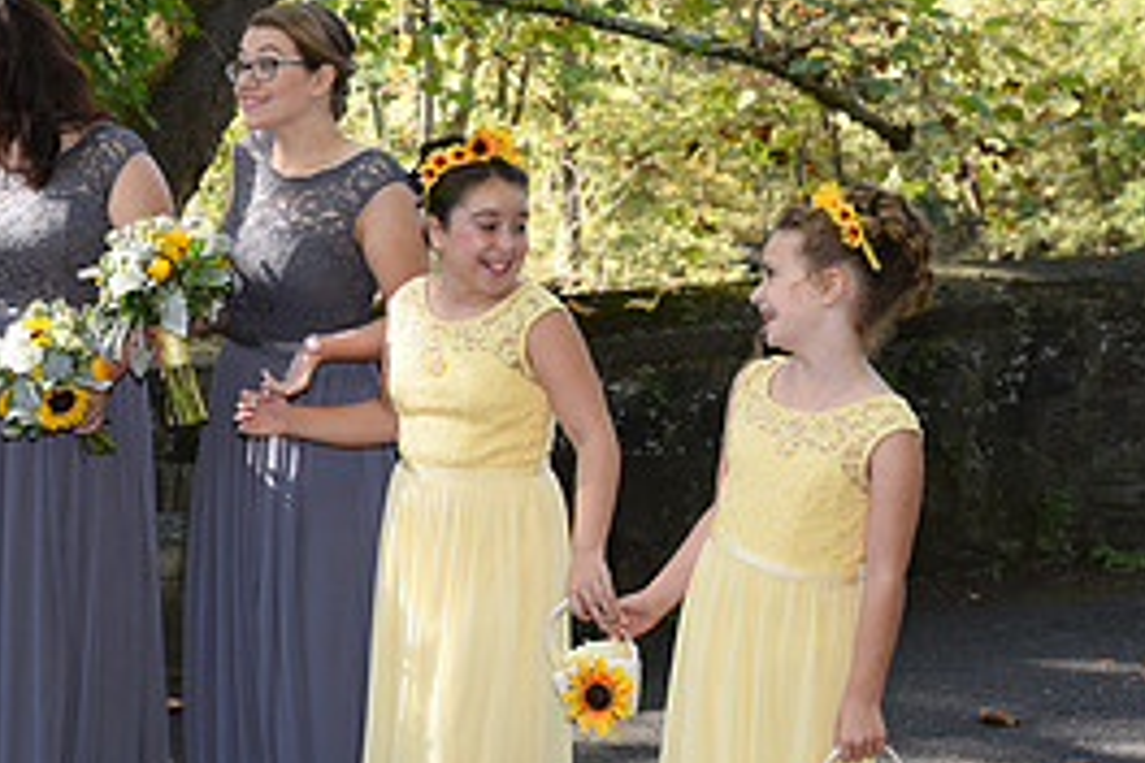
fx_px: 3212
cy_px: 379
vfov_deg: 13.6
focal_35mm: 101
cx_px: -61
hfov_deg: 19.5
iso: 640
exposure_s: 1/200
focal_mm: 46
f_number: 5.6
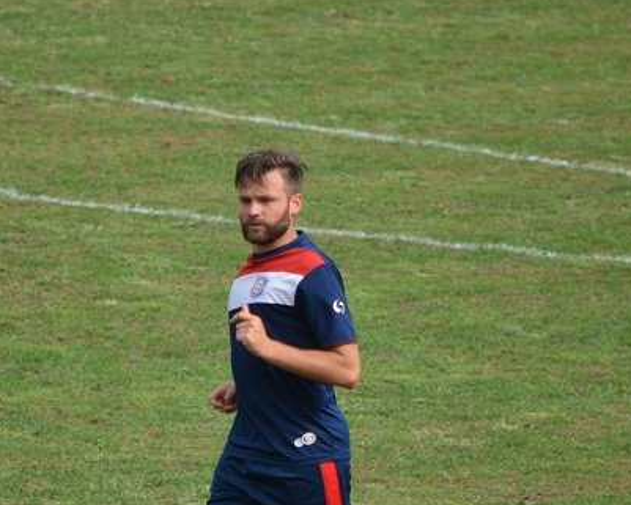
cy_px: 356
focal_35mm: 735
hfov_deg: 2.6
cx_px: 245
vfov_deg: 2.1
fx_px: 13730
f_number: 5.6
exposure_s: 1/500
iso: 200
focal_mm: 300
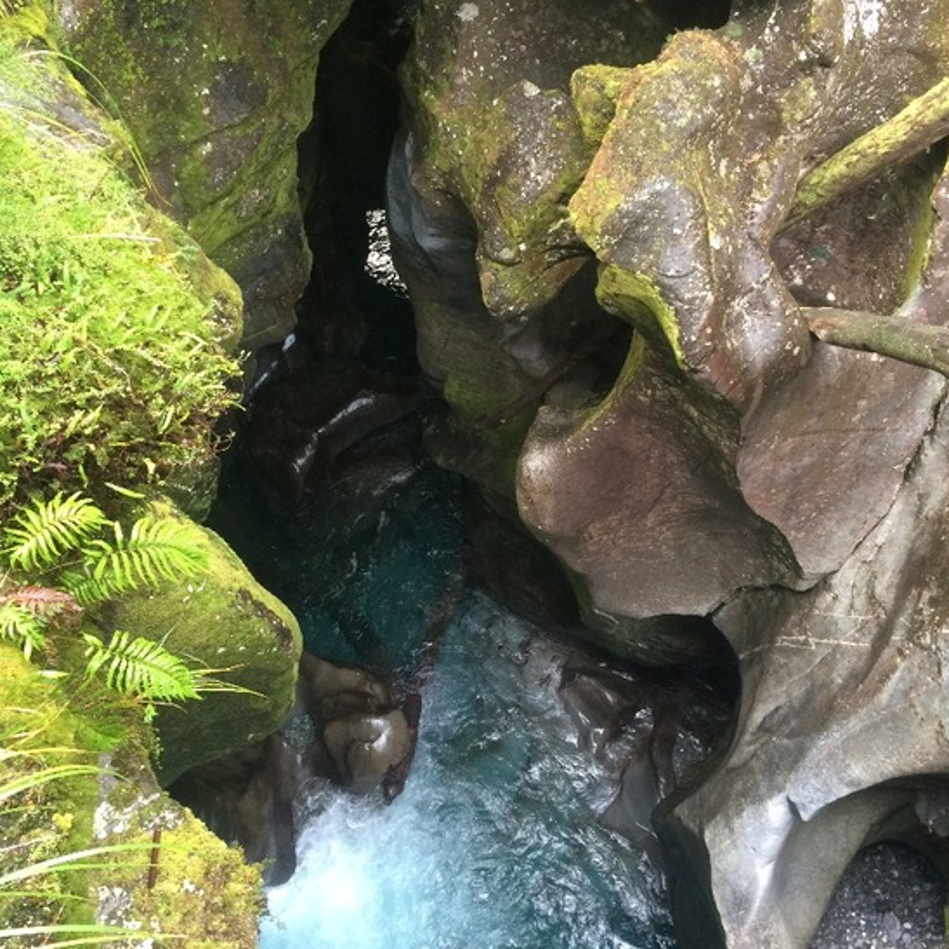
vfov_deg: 47.2
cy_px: 455
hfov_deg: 47.2
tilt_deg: -54.9
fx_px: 1086
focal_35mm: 35
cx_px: 468
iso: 125
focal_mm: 4.15
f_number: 2.2
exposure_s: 1/30
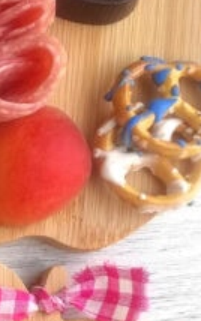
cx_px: -176
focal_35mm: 99
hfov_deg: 12.0
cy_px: 319
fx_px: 867
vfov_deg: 20.3
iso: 77
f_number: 1.9
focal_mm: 5.4
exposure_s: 1/120
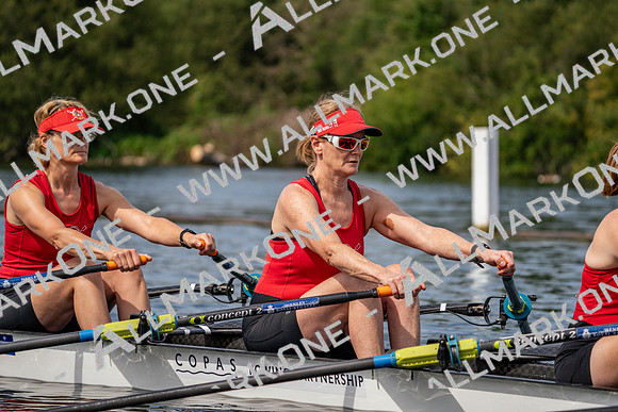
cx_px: 309
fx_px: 3434
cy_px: 206
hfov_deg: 10.3
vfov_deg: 6.9
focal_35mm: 200
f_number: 5.6
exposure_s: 1/1600
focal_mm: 200
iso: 250
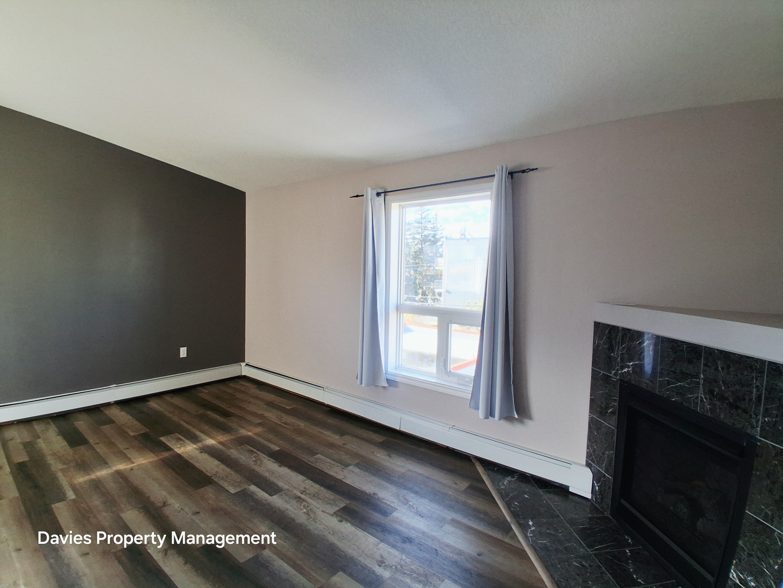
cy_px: 294
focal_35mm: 17
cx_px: 392
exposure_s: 1/120
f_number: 2.2
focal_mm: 1.4
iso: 80
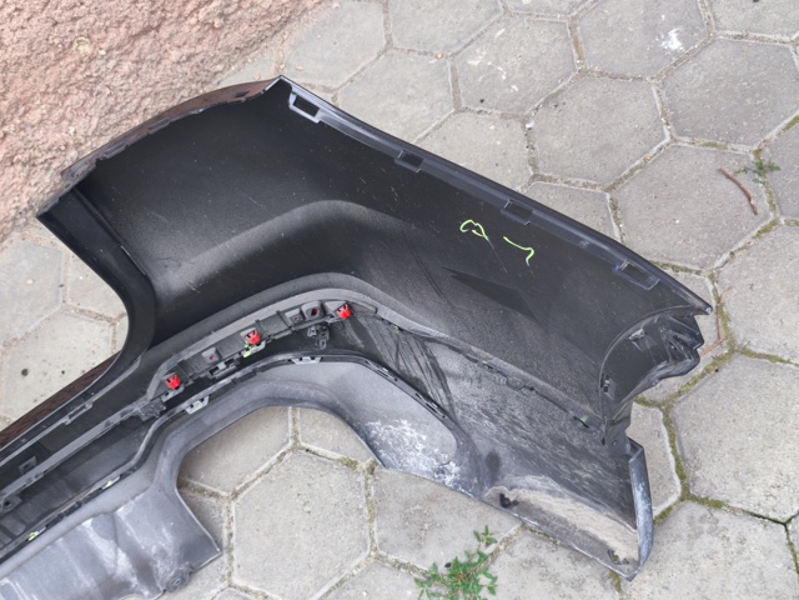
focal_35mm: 46
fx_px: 1062
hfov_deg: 41.2
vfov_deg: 31.5
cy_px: 300
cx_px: 400
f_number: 1.6
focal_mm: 6.57
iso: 50
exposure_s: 1/187
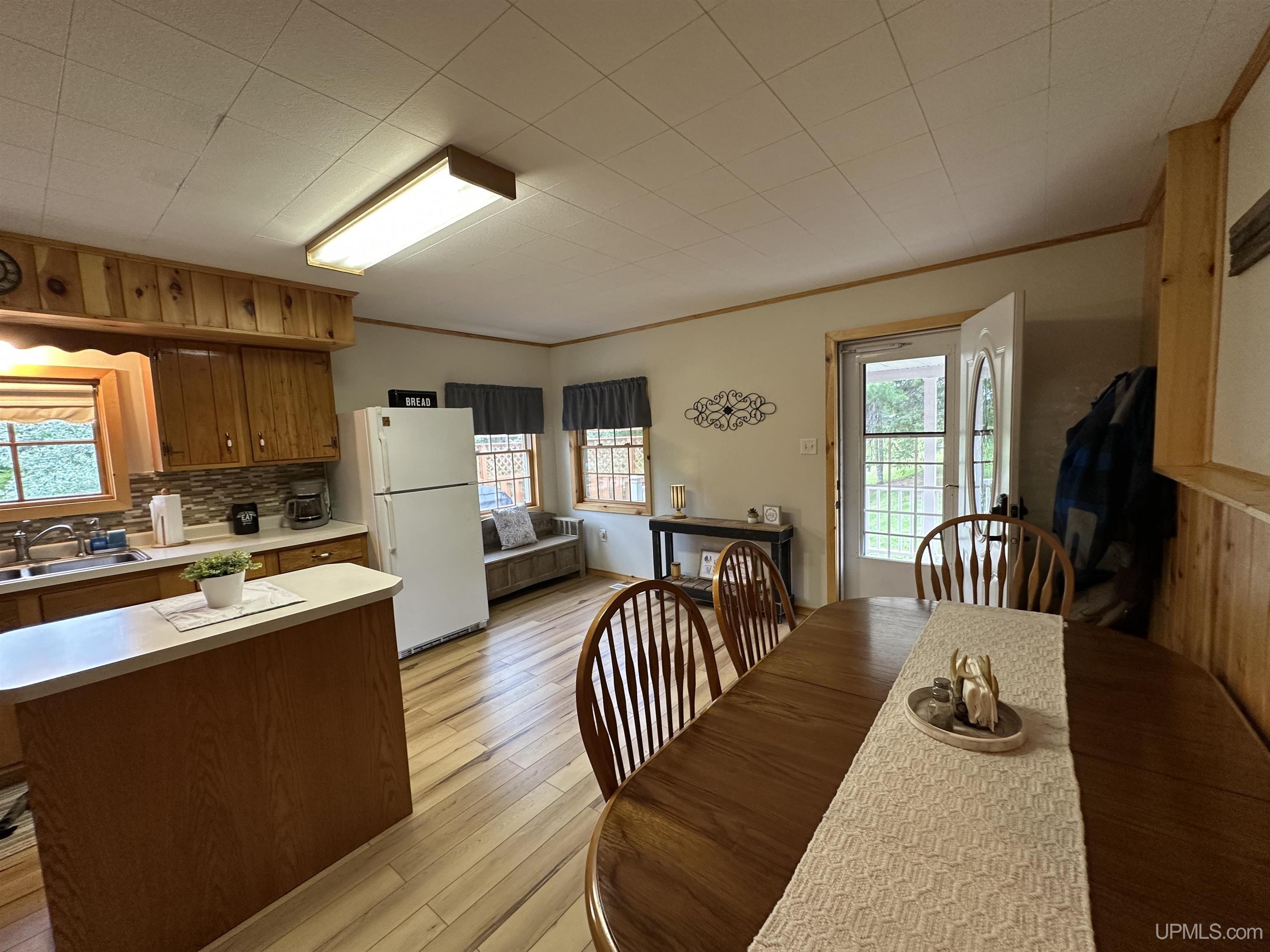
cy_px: 476
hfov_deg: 102.1
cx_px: 635
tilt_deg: -3.9
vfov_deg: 85.7
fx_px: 514
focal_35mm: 14
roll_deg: +2.1
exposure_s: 1/60
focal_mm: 2.22
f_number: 2.2
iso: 200
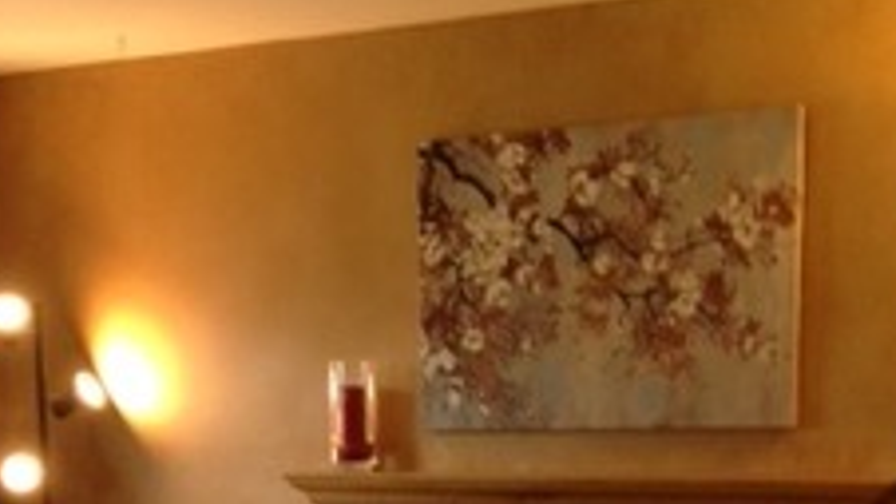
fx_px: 1924
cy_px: 679
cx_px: 272
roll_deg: +1.2
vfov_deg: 14.2
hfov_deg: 26.0
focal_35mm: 81
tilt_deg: -9.2
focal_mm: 4.28
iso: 80
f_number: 2.4
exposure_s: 1/15
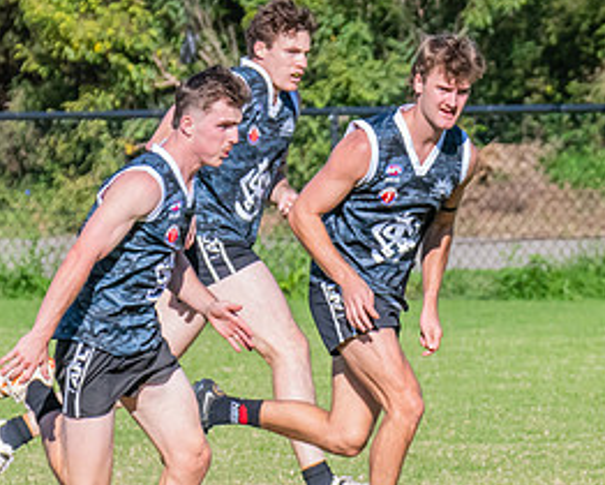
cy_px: 381
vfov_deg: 1.4
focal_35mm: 1092
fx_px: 19568
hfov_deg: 1.8
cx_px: 942
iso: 1600
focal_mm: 340
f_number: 11
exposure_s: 1/1600
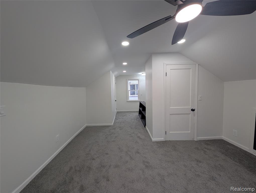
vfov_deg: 94.6
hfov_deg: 110.5
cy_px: 96
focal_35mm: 12
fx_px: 89
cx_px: 128
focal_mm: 2.23
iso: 39
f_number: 1.95
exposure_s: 1/42.2
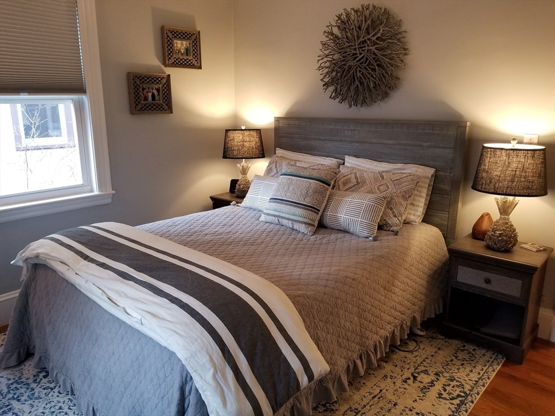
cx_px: 278
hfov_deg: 67.3
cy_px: 208
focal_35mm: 26
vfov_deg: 53.1
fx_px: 417
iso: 160
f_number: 1.7
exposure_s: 1/40
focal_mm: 4.25
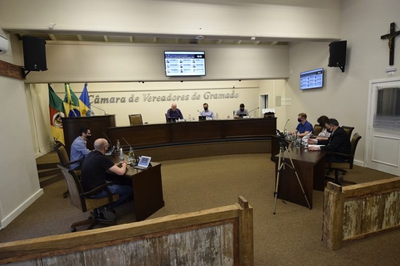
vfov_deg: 63.1
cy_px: 133
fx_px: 217
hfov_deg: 85.5
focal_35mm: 20
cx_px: 200
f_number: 5.6
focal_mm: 13
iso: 1250
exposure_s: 1/80
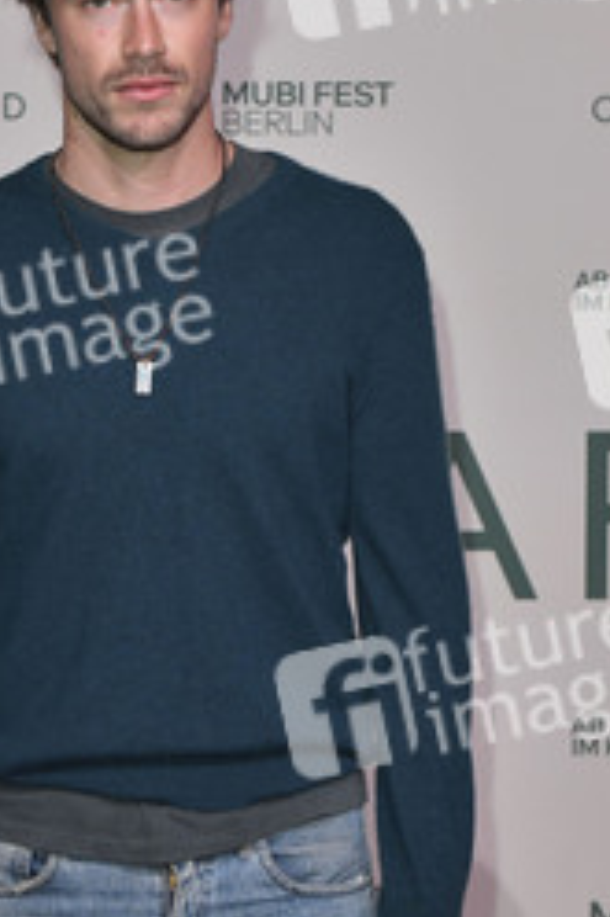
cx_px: 129
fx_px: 2138
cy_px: 507
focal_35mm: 84
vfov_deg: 24.2
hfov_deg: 16.1
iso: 2500
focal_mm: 52
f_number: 6.3
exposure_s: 1/250
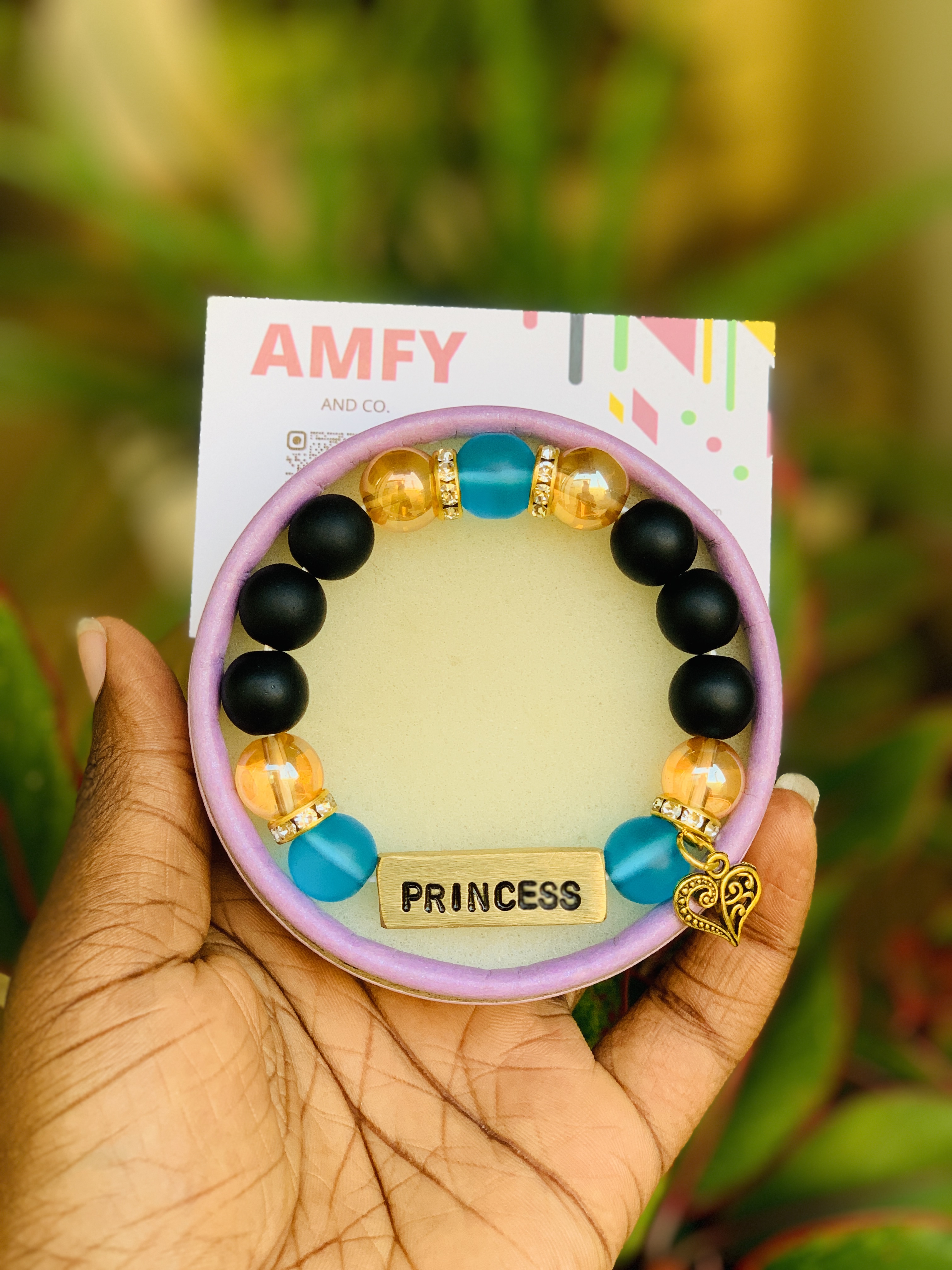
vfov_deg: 36.8
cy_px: 635
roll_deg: -1.3
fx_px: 1907
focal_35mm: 52
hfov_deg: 28.0
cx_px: 476
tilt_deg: -24.7
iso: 80
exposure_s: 1/122
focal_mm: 6
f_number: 2.4
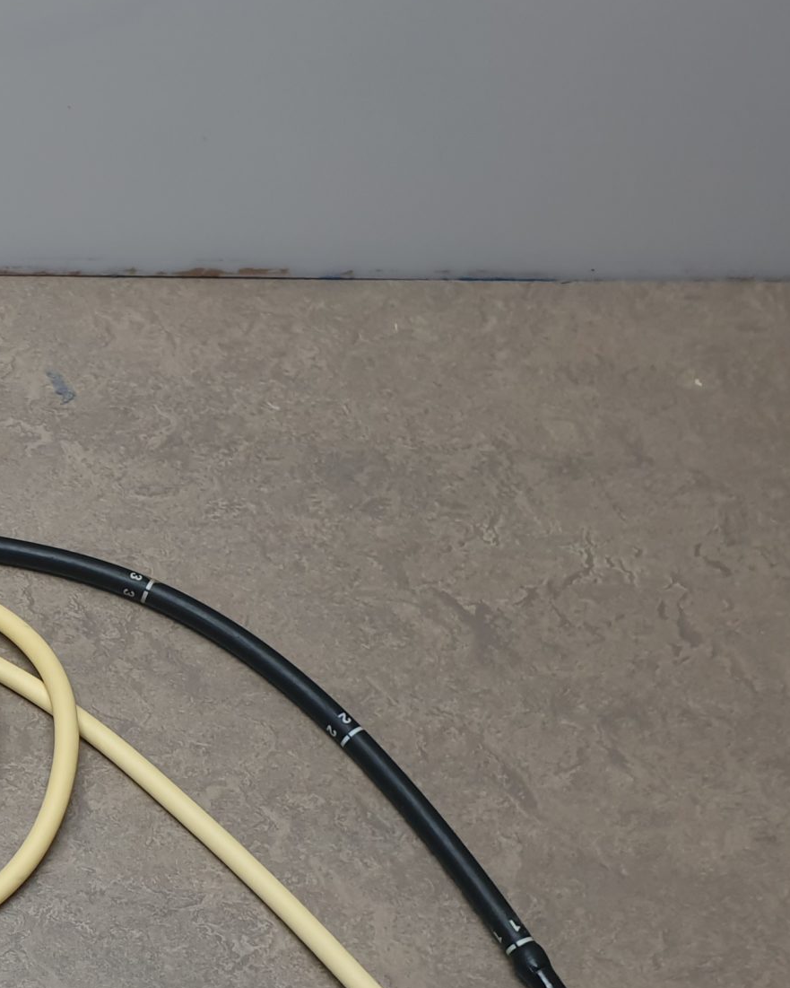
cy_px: 735
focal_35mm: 59
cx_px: -263
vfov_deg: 31.4
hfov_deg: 22.7
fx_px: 1724
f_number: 2.4
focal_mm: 4.3
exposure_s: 1/100
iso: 80
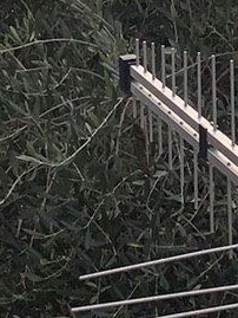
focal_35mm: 213
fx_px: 1951
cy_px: -67
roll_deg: +0.8
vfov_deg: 9.2
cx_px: 164
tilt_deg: -16.9
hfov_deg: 7.0
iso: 20
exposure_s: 1/1656
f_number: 1.8
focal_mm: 3.99
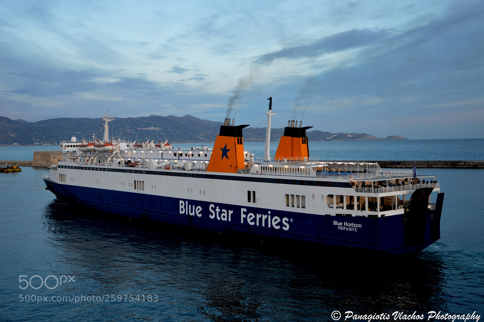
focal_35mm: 42
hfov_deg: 46.4
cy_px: 161
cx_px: 242
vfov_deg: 31.8
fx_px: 564
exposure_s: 1/80
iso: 400
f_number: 5
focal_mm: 28
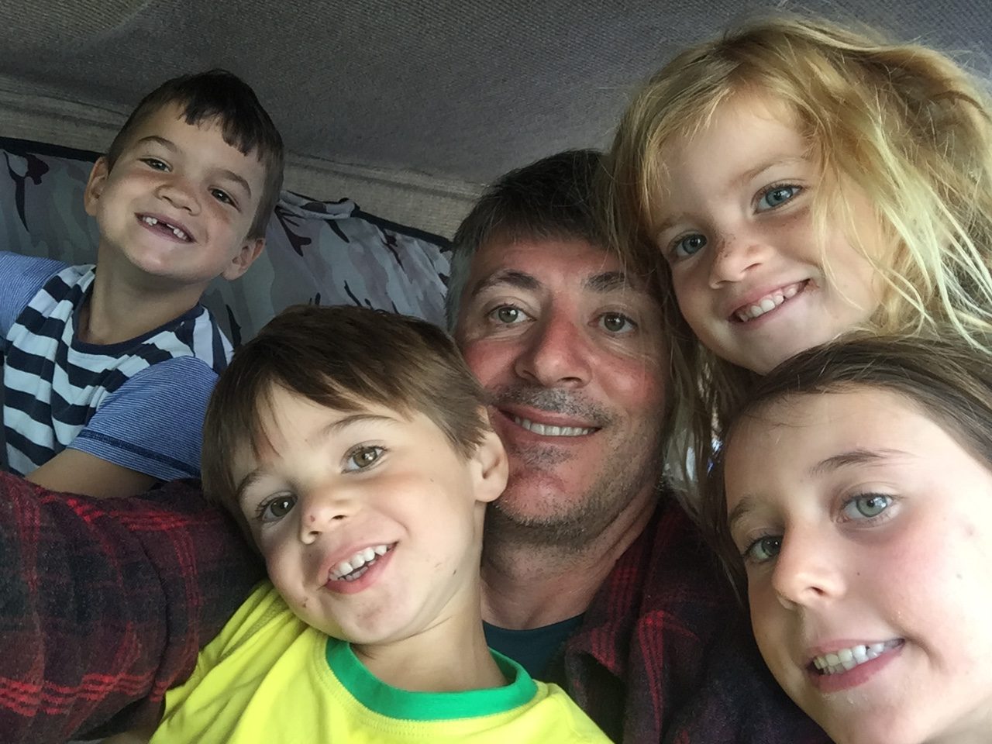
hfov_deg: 58.4
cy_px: 372
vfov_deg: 45.4
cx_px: 496
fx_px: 888
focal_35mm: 31
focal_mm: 2.65
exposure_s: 1/33
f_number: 2.2
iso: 32
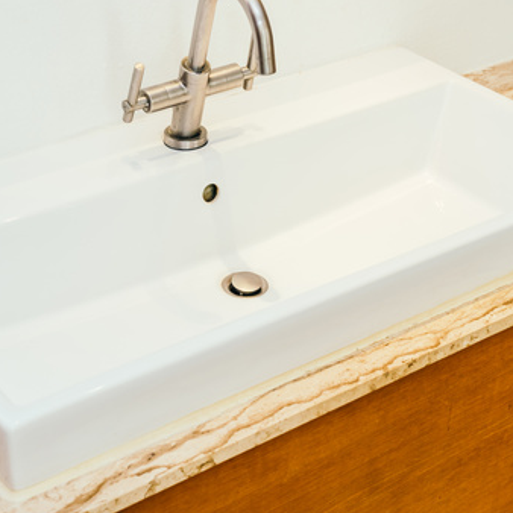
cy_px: 226
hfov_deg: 24.3
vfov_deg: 24.3
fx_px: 1190
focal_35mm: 71
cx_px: 226
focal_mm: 49
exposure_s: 1/60
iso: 400
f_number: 5.6
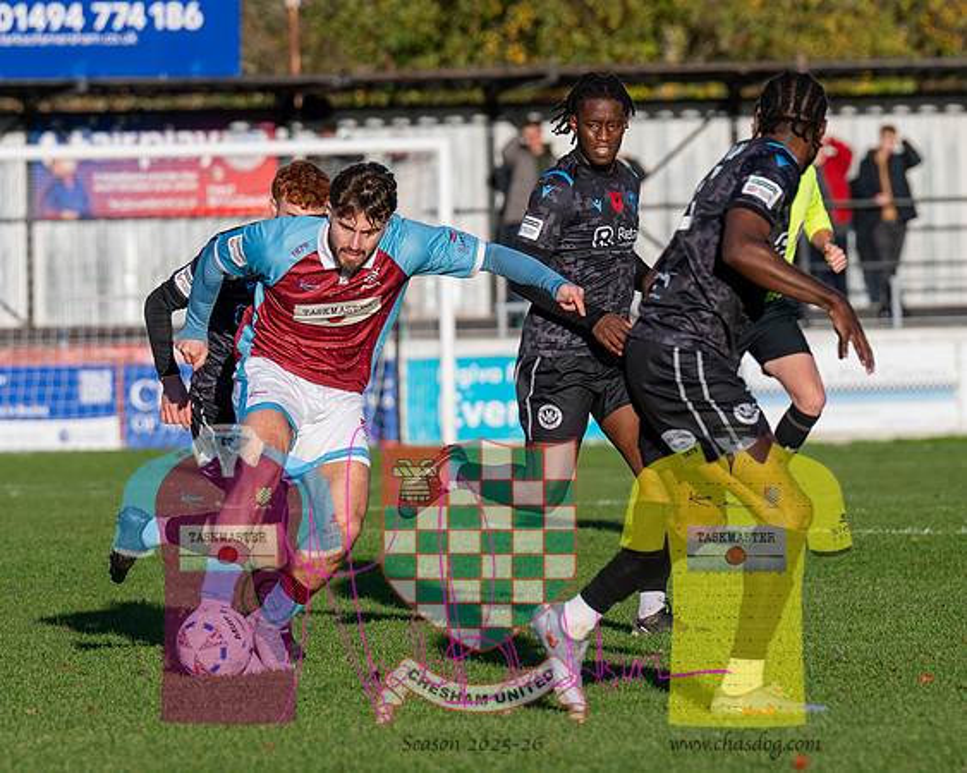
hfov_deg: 4.2
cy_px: 357
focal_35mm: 457
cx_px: 85
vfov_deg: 3.4
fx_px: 13063
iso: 400
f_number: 4
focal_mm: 165
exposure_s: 1/4000
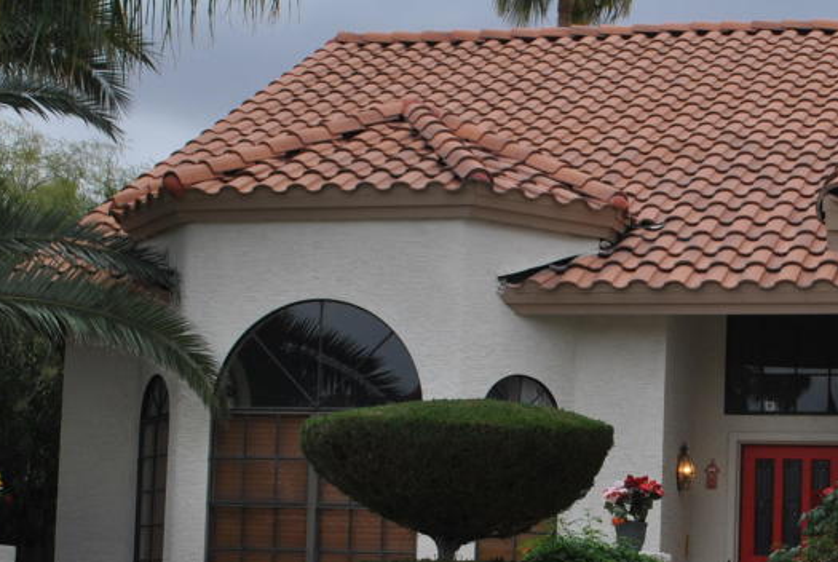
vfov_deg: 16.0
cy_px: 433
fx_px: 1982
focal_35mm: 85
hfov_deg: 23.4
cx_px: 709
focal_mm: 26
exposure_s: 1/160
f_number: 6.3
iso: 100
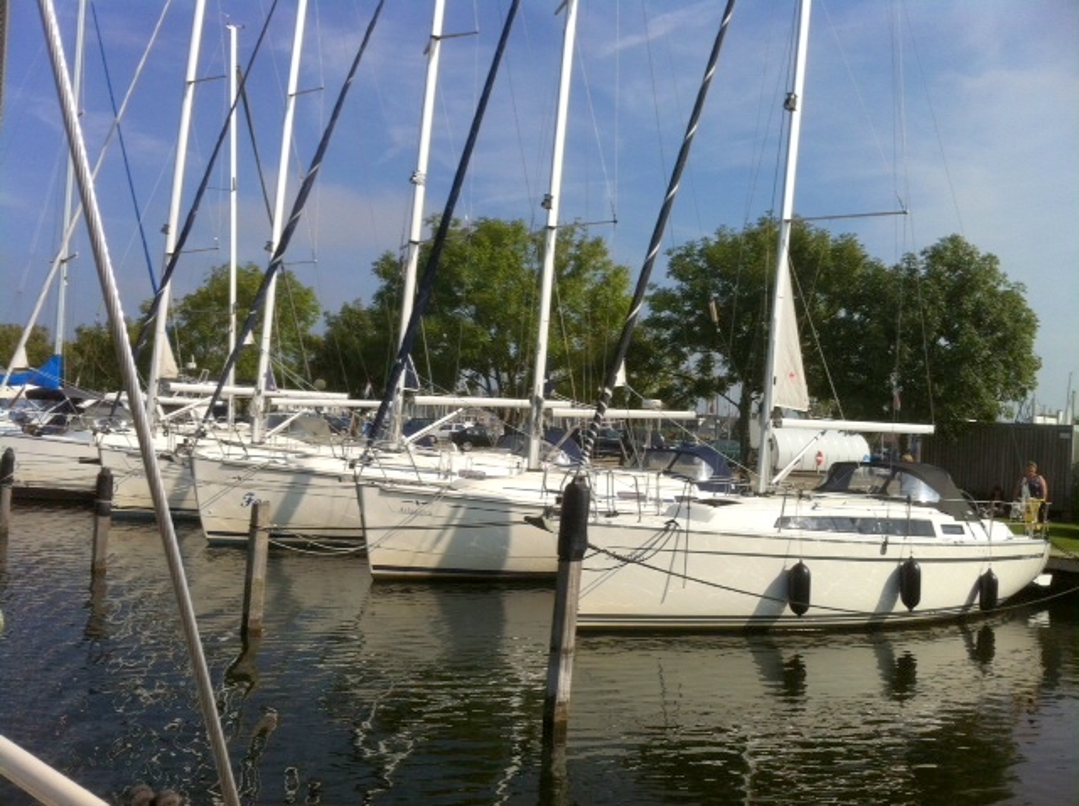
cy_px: 403
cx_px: 540
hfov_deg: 52.7
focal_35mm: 35
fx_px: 1089
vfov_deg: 40.6
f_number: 2.8
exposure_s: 1/2320
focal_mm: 3.85
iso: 80
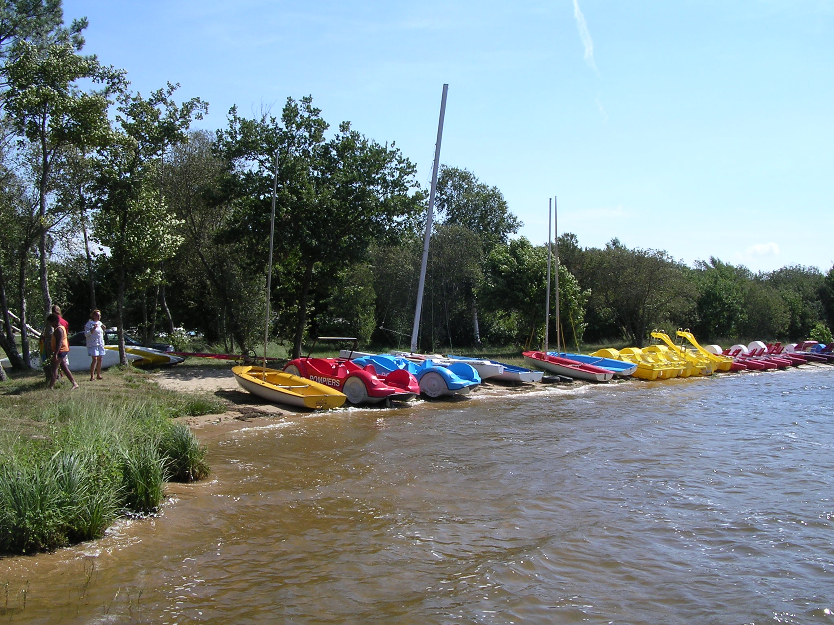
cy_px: 312
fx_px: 916
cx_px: 417
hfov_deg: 49.0
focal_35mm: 38
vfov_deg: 37.7
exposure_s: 1/289
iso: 100
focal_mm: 5.8
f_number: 5.6
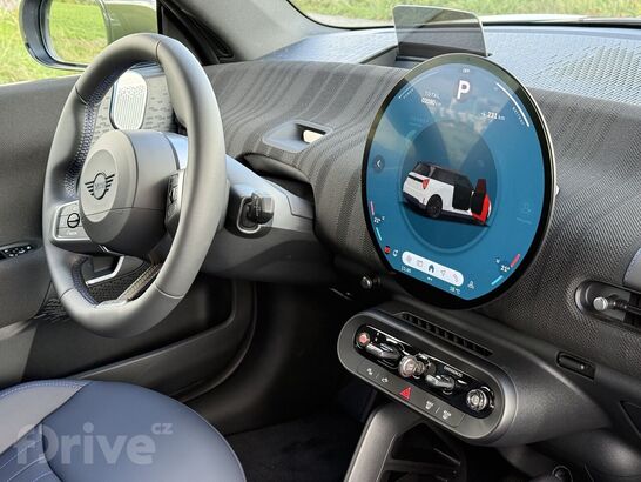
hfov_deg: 39.6
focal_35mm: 48
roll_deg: -1.1
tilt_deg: -20.0
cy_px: 241
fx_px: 889
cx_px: 320
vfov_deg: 30.3
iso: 160
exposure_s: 1/105
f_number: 1.78
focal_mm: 6.76
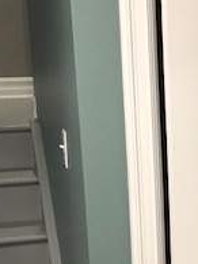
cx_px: 296
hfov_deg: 14.9
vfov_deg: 21.0
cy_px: 215
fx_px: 702
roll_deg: -0.2
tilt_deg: -14.1
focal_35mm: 92
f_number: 1.8
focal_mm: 4
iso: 50
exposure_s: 1/15
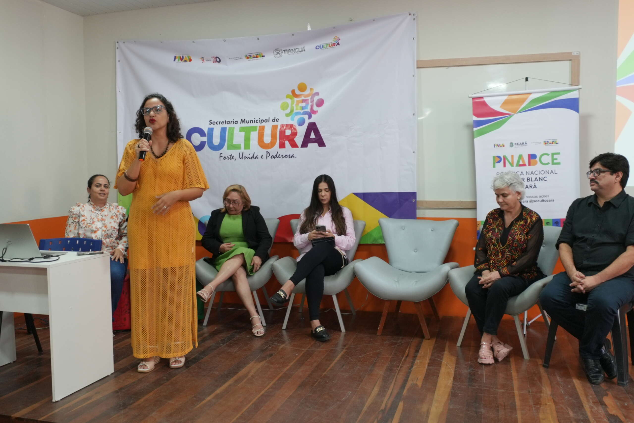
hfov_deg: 61.9
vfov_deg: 43.6
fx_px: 529
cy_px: 212
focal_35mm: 30
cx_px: 317
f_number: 2.8
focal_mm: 20
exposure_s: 1/100
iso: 800
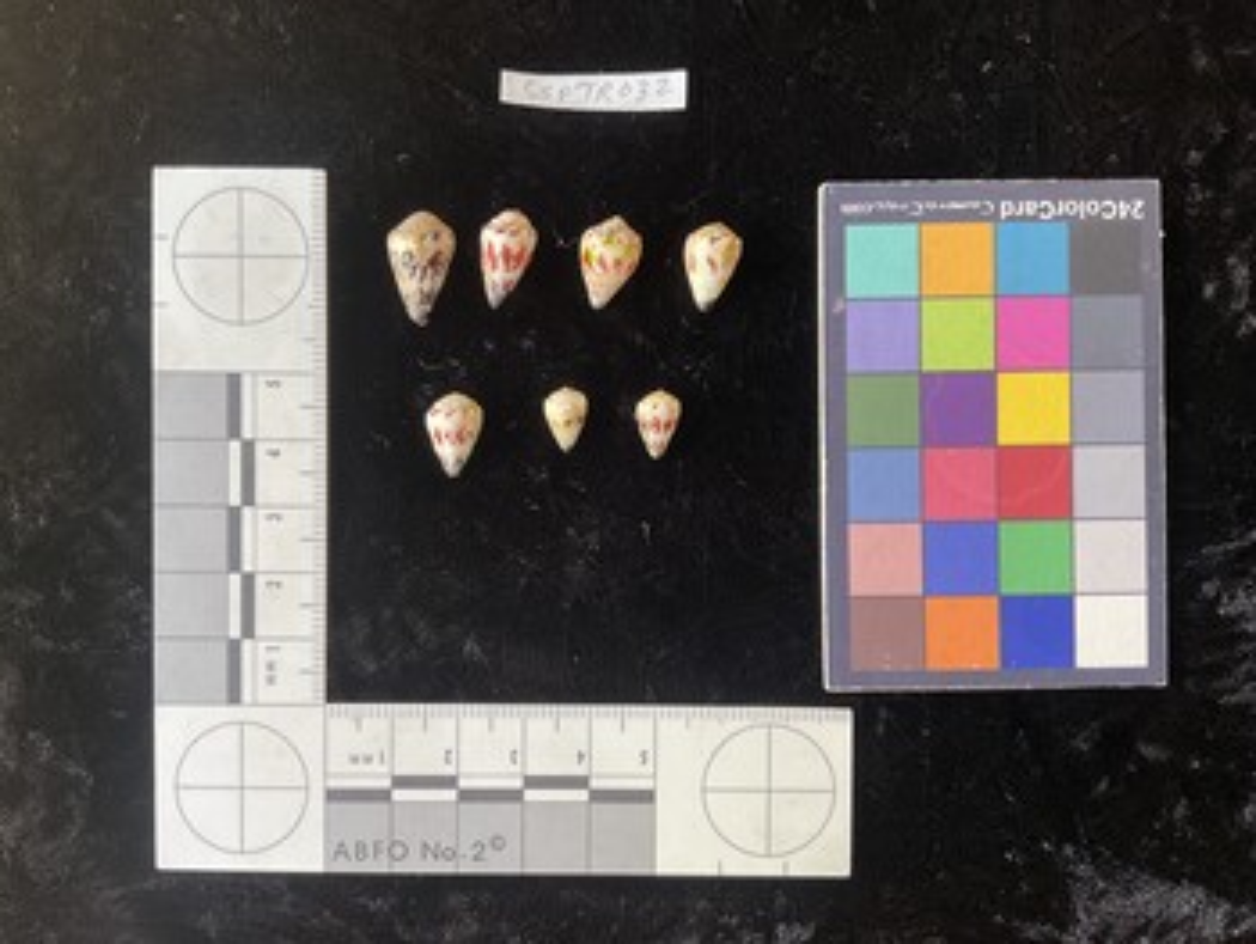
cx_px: 628
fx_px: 1053
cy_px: 472
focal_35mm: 29
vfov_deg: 48.3
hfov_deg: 61.6
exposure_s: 1/60
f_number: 1.8
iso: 64
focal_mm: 3
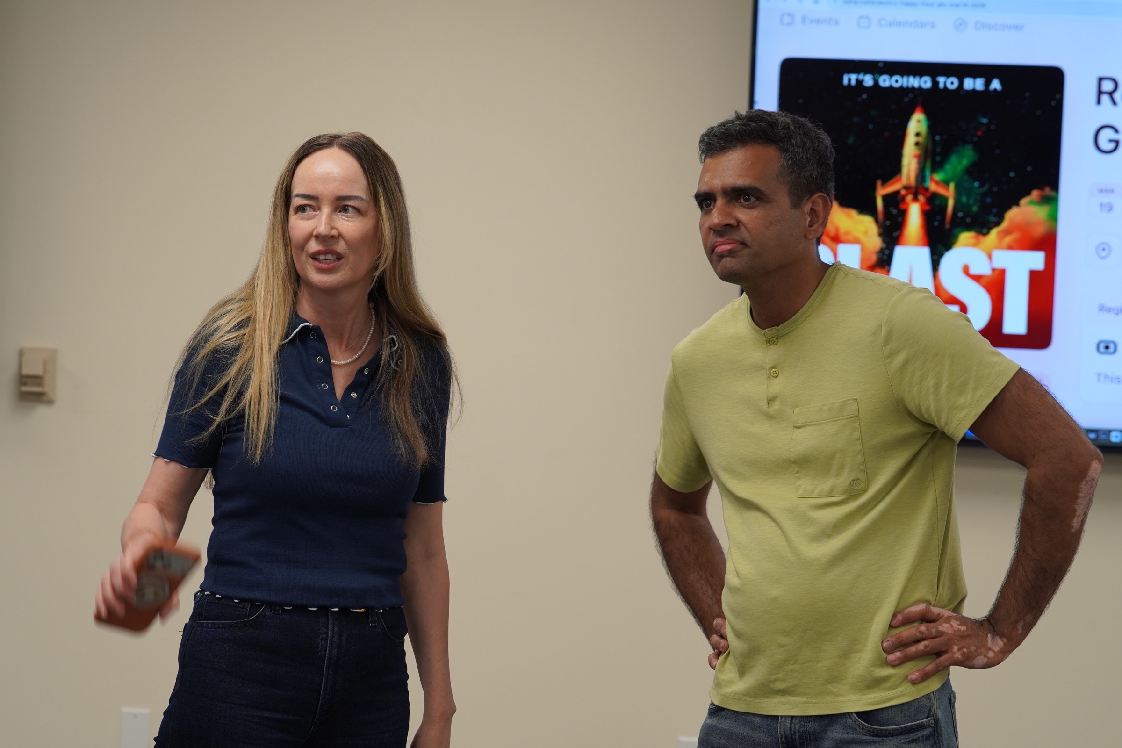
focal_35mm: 112
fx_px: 3506
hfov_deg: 18.2
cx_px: 561
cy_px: 374
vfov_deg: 12.2
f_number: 4
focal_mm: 75
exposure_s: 1/160
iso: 640
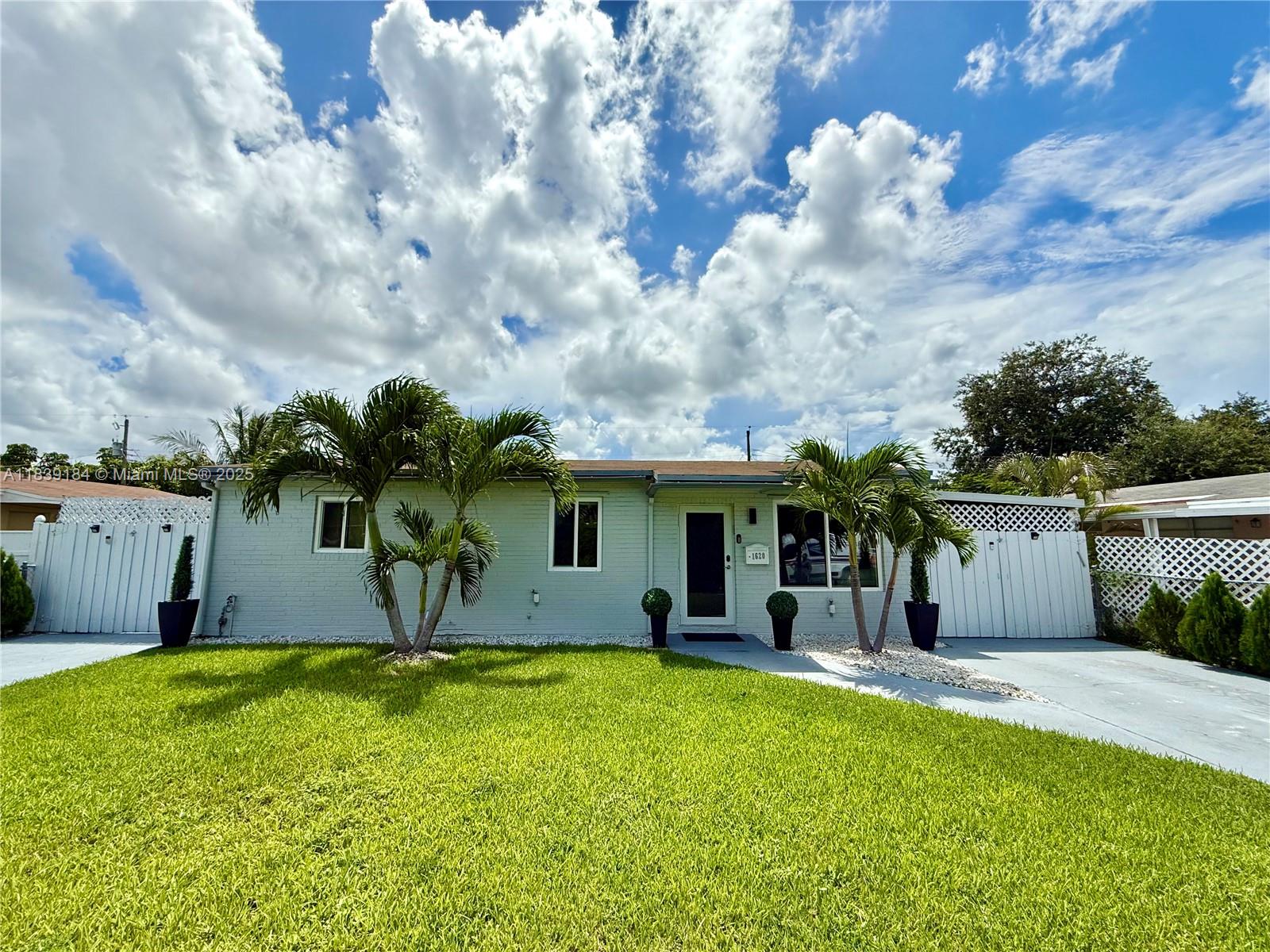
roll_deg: +0.2
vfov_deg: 85.7
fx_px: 514
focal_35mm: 14
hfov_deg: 102.1
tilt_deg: +8.8
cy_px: 476
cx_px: 635
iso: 50
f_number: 2.2
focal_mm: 2.22
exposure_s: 1/4425
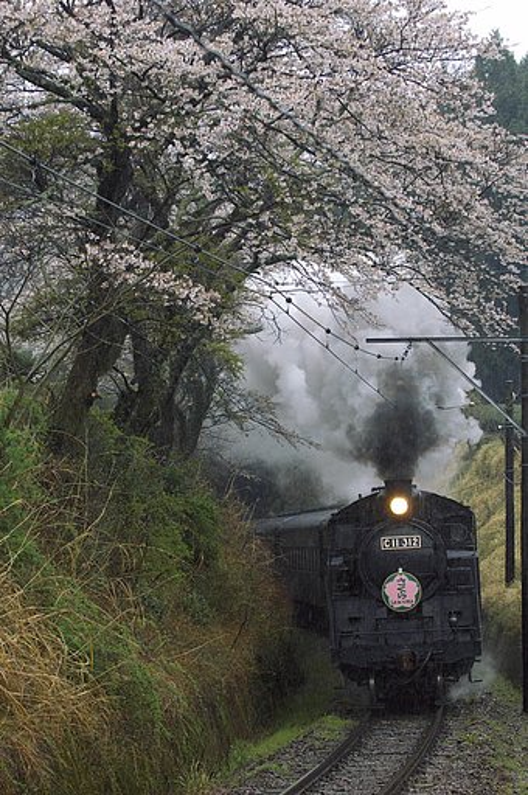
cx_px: 264
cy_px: 398
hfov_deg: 11.1
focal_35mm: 123
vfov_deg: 16.7
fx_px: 2713
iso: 640
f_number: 4.5
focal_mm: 82
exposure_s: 1/200
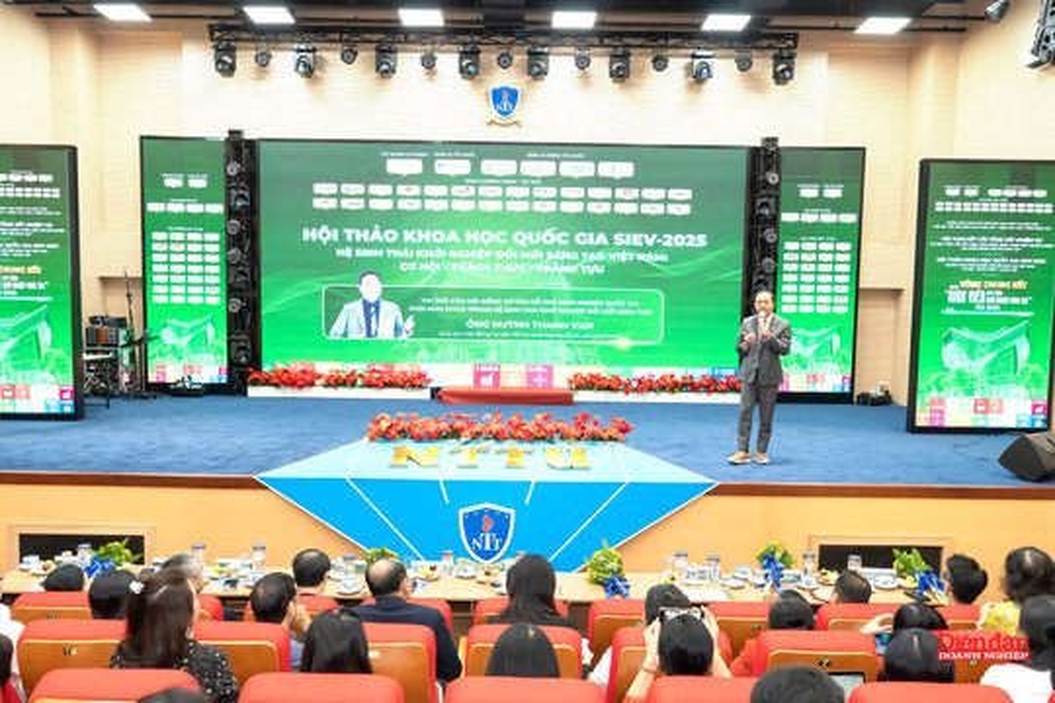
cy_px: 352
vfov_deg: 53.1
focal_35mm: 24
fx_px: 703
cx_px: 528
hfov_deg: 73.7
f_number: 4
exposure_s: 1/160
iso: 1000
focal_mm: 24
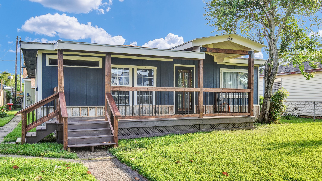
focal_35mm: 32
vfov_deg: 36.6
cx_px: 159
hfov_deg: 61.0
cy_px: 107
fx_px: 273
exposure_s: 1/50
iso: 100
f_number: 9
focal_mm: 20
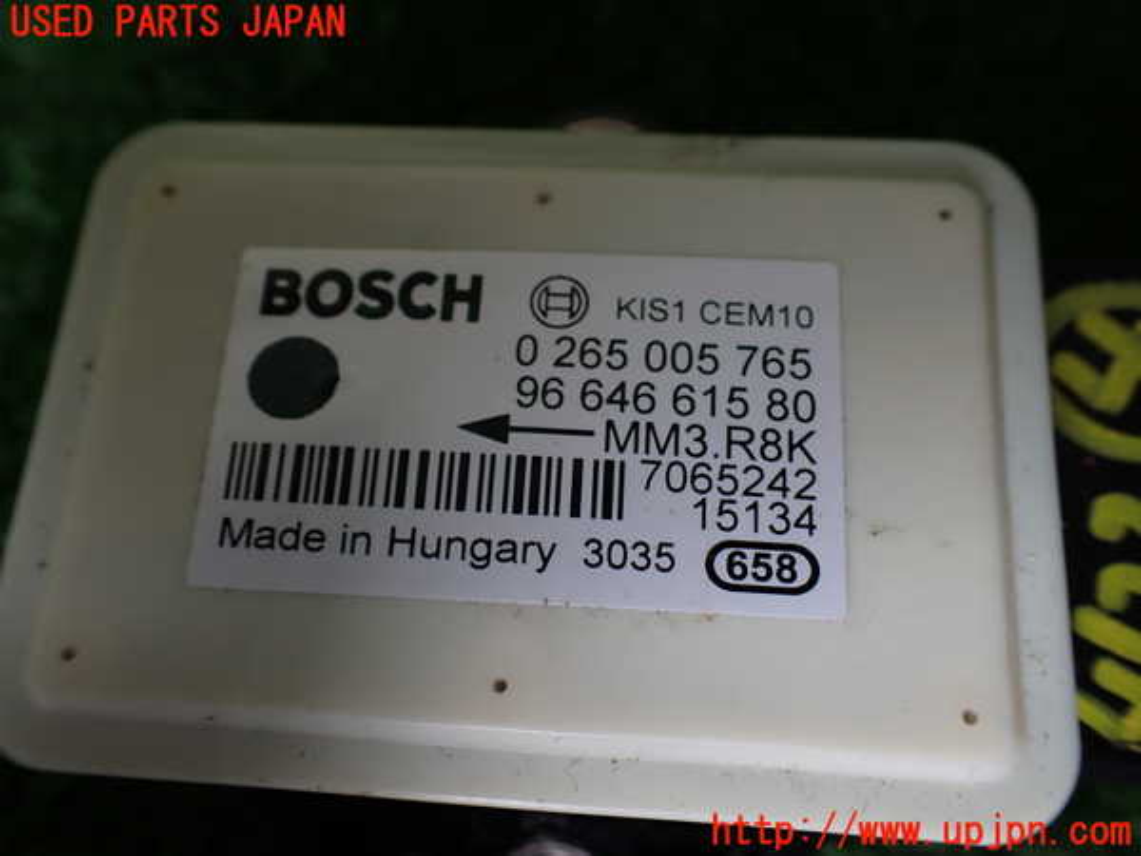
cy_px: 428
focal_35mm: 30
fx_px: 989
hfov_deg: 60.0
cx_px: 570
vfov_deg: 46.8
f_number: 2.3
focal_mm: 5.4
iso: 100
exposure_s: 1/160
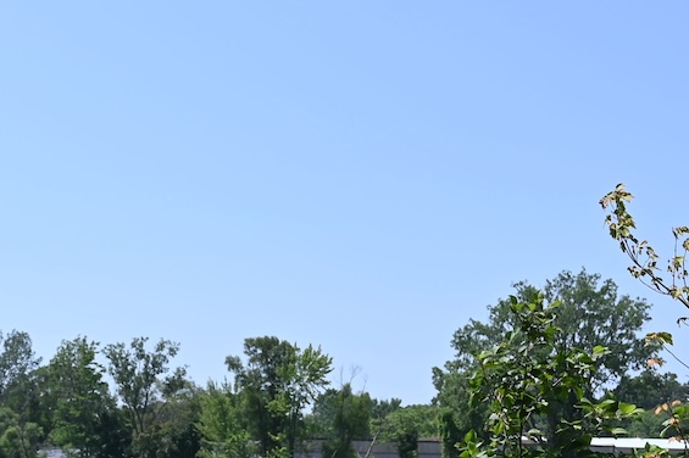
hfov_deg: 21.9
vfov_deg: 14.2
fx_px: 1760
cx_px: 167
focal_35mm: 92
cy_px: 594
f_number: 7.1
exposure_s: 1/400
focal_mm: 26
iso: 100
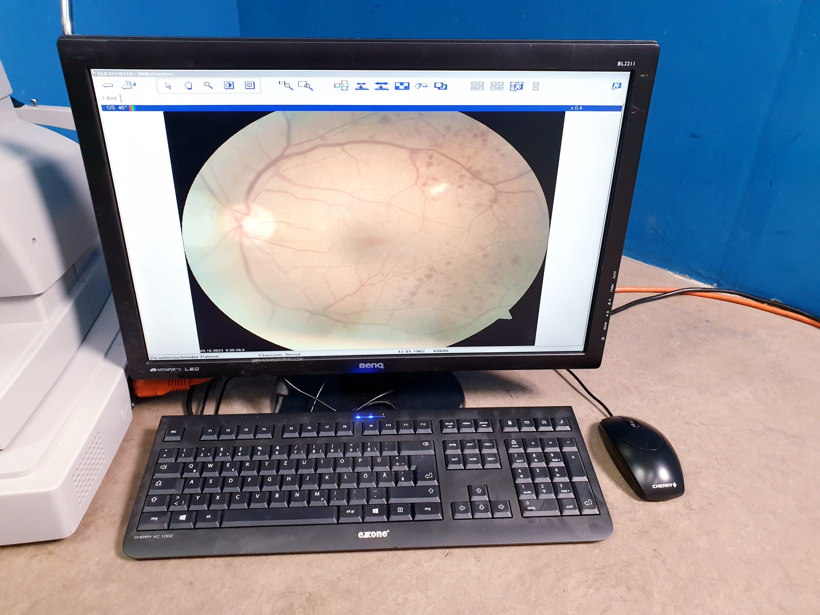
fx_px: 616
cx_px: 410
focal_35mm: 26
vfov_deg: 53.1
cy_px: 308
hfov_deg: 67.3
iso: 320
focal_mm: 4.3
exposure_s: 1/50
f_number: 2.4
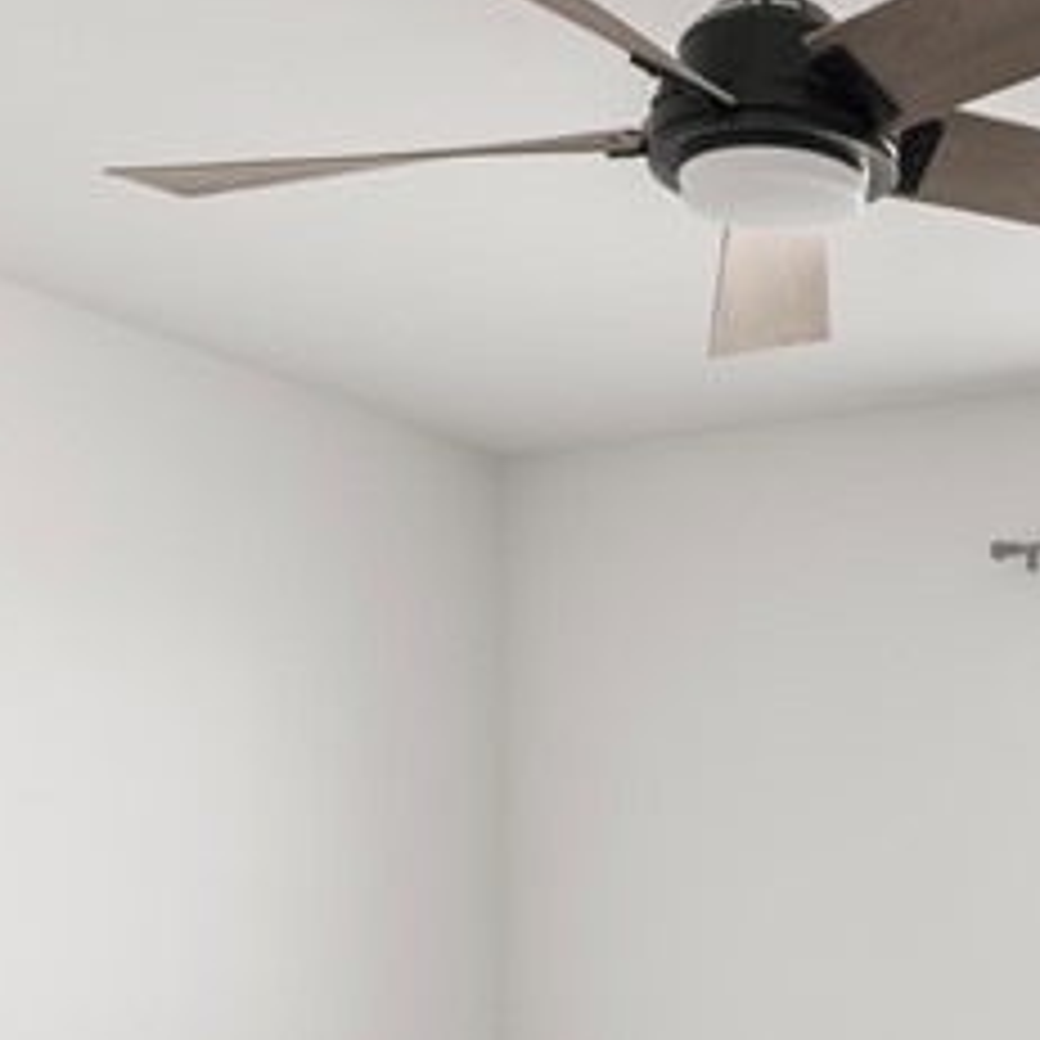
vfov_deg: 24.1
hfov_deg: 23.5
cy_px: 1076
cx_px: 1202
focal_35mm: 68
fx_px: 2311
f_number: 8
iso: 500
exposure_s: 1/15
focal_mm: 17
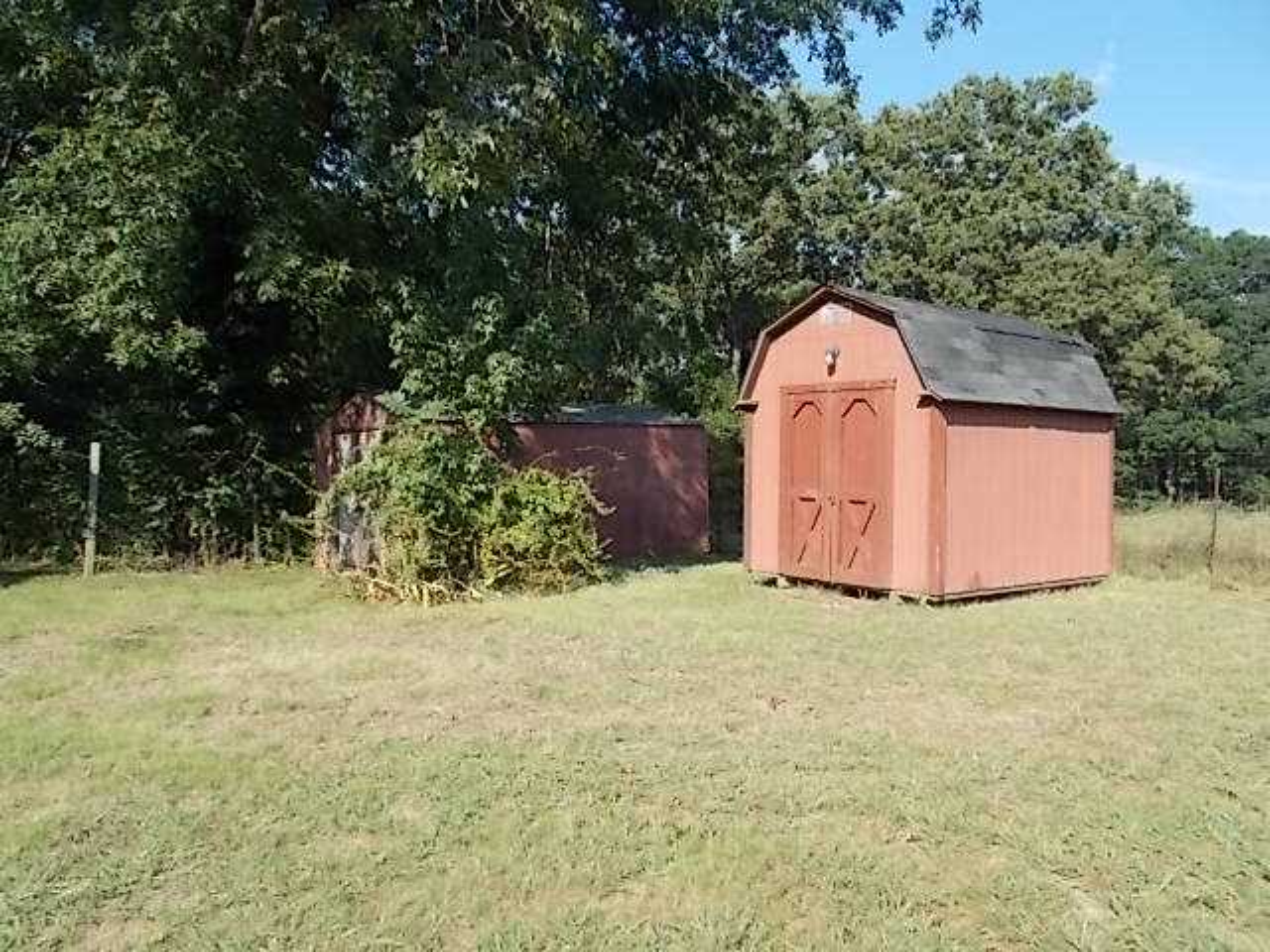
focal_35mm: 26
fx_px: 954
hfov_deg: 67.3
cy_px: 476
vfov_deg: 53.1
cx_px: 635
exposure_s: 1/400
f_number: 3.2
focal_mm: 4.6
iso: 80
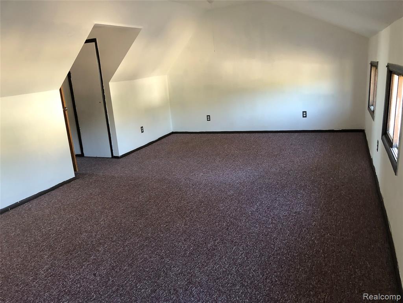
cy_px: 152
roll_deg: +6.0
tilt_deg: -14.4
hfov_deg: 63.4
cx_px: 202
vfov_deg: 49.7
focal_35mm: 28
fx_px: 326
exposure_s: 1/15
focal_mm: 4
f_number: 1.8
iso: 64
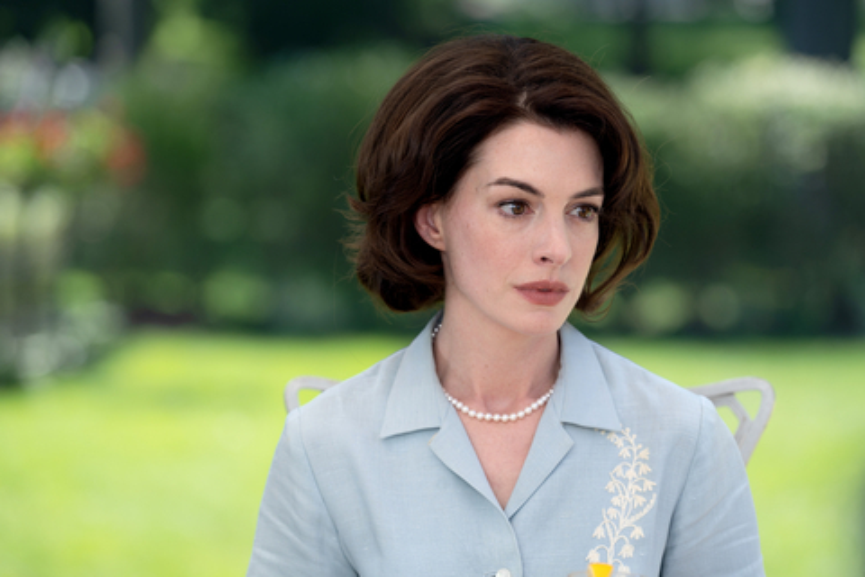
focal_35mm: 150
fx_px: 3604
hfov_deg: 13.7
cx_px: 432
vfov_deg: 9.1
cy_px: 288
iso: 100
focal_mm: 150
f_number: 3.5
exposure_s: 1/125
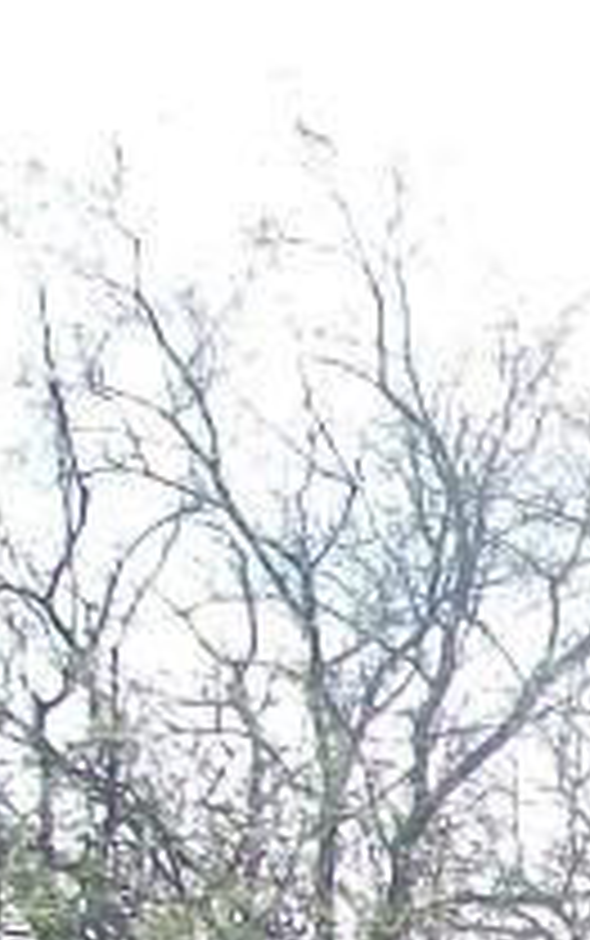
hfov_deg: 7.1
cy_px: 1714
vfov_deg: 11.6
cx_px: 1707
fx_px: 4262
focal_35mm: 166
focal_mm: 5.7
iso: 80
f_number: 2.9
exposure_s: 1/800
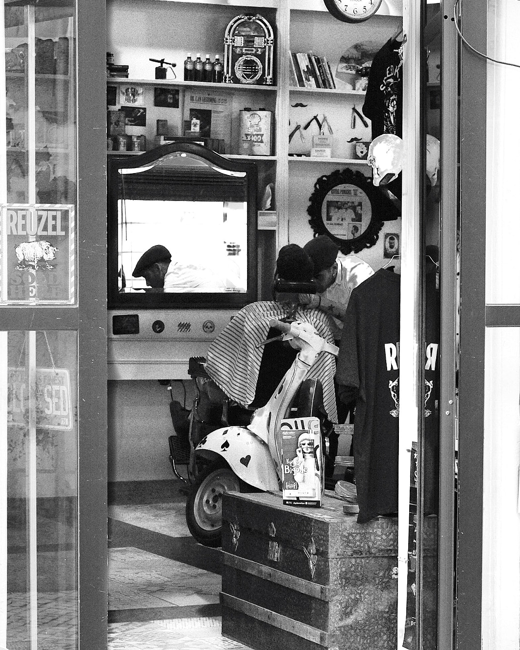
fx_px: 1154
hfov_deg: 25.4
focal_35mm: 60
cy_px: 358
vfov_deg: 31.4
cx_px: 259
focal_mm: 35
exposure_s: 1/320
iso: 1600
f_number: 5.6
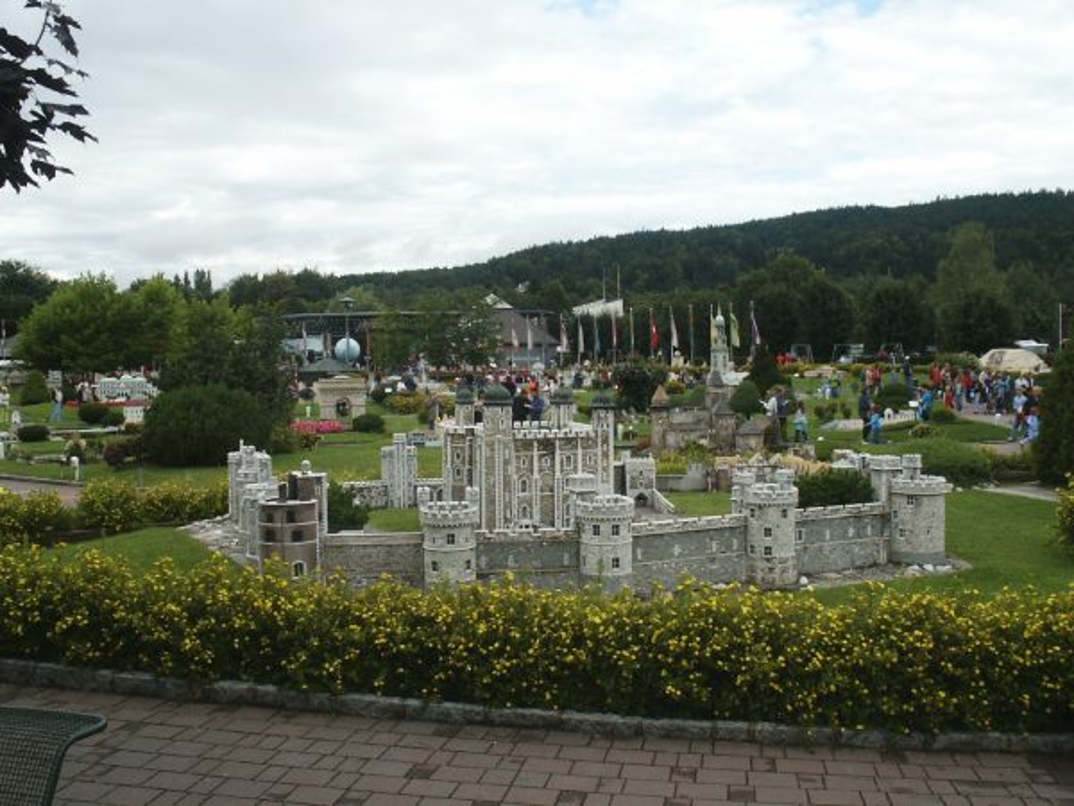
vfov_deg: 40.7
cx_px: 537
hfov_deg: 52.6
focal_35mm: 35
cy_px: 403
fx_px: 1086
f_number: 6.7
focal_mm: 7.19
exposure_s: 1/125
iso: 64
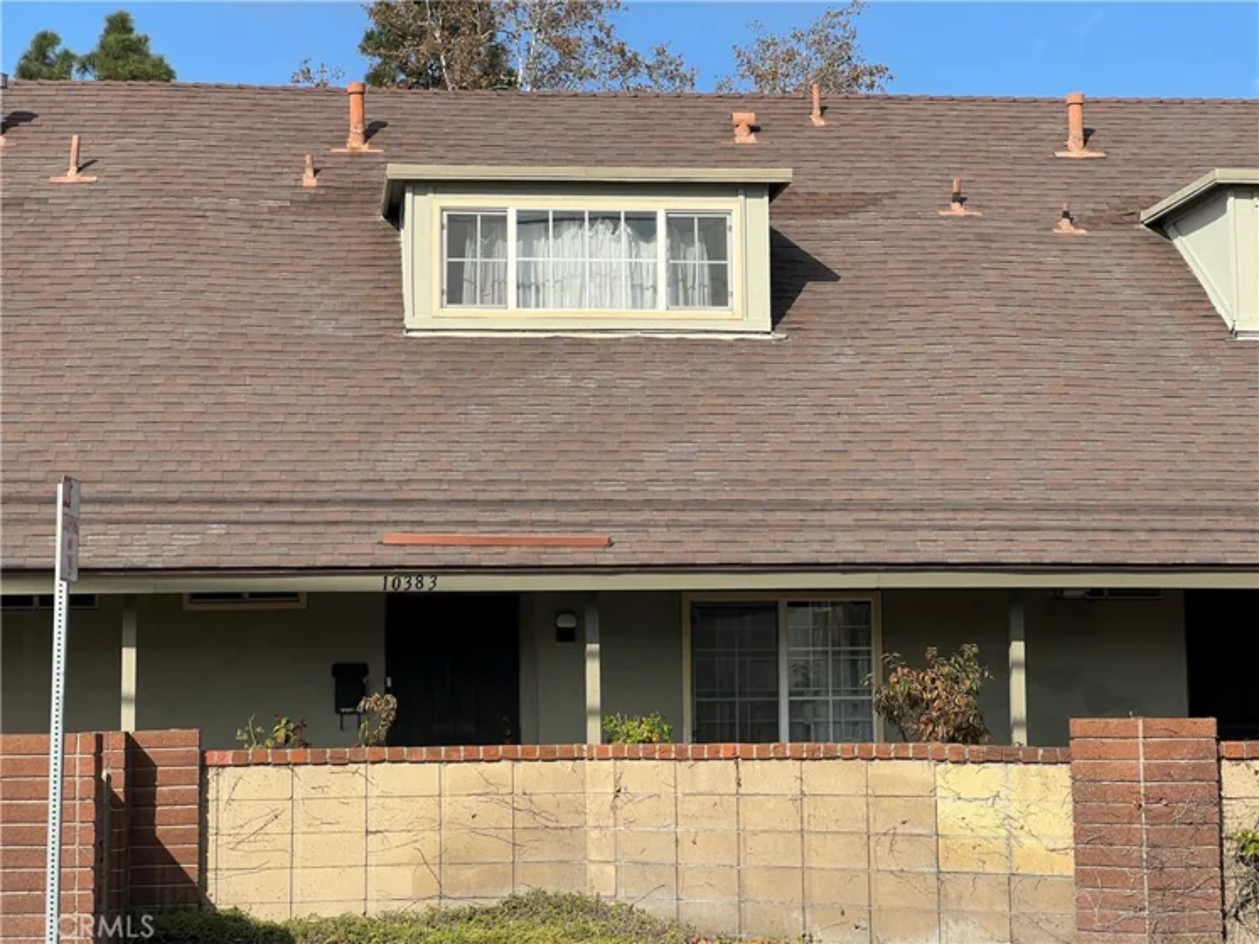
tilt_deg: +4.5
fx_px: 2800
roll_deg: +0.7
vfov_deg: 19.1
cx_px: 630
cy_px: 472
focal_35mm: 77
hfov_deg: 25.3
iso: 32
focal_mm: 9
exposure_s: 1/737
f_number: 2.8
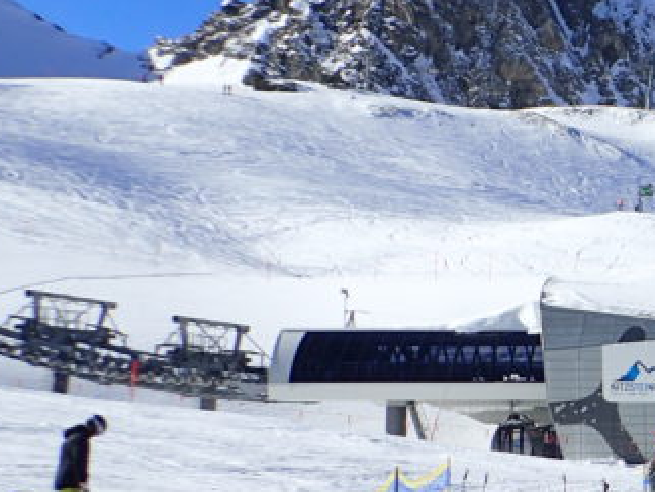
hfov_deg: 21.4
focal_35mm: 79
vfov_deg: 18.7
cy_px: 237
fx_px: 1495
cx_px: 940
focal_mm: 4.5
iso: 100
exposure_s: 1/250
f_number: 8
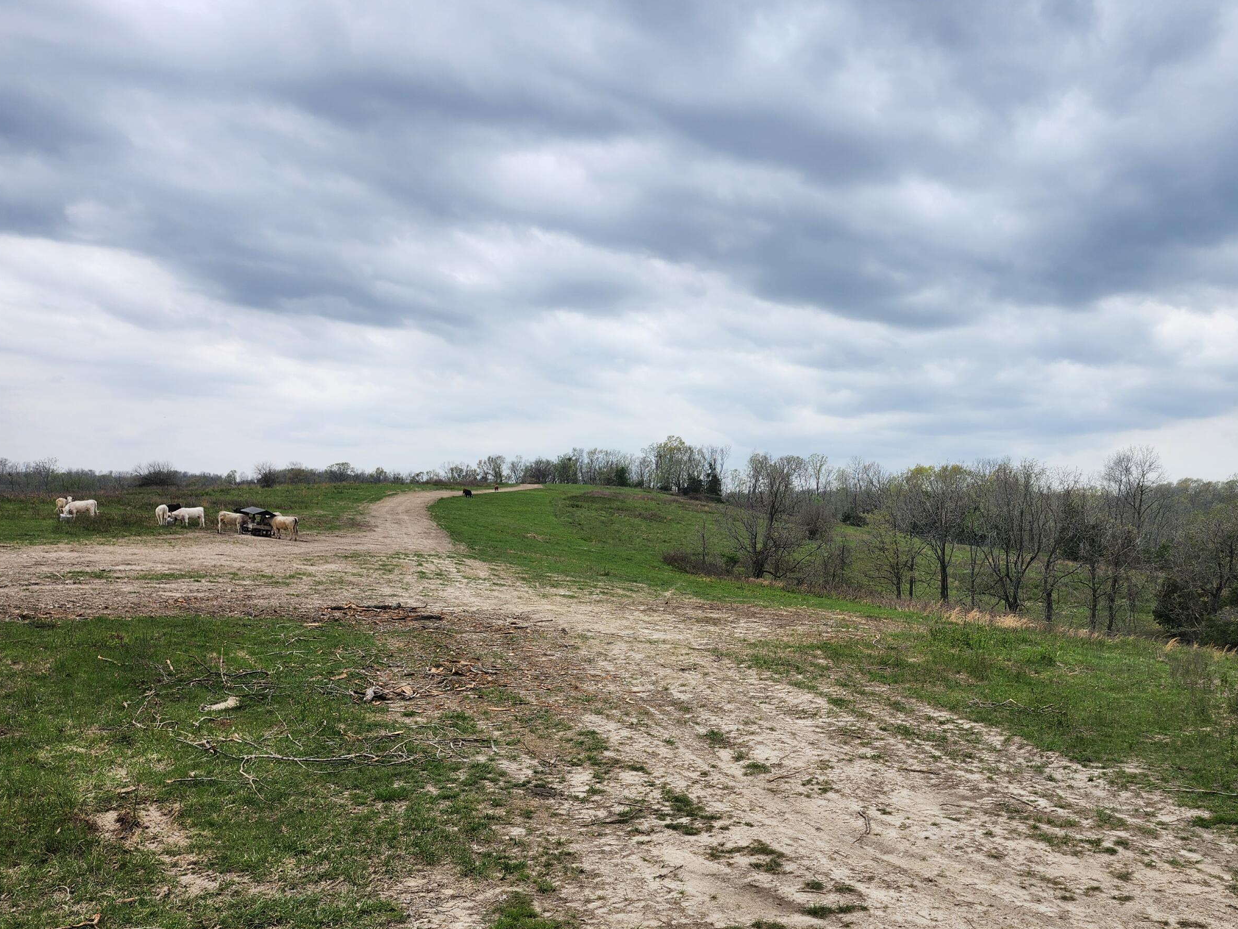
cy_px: 550
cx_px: 740
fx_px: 1037
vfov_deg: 48.0
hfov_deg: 61.2
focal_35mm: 29
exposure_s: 1/511
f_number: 1.8
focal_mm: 5.54
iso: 25
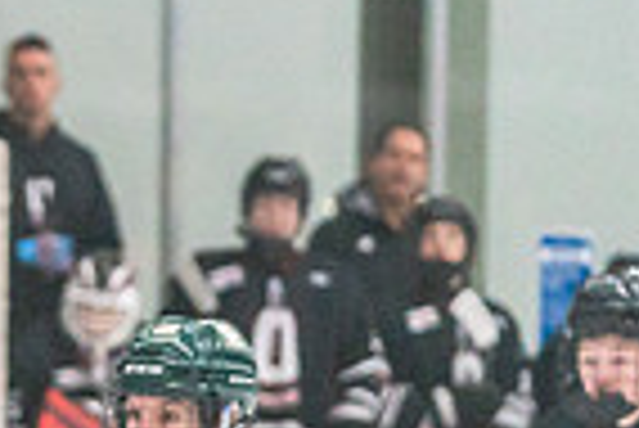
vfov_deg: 2.6
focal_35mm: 534
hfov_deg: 3.8
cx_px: -930
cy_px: 721
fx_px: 9488
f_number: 2.8
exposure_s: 1/1250
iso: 3200
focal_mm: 100
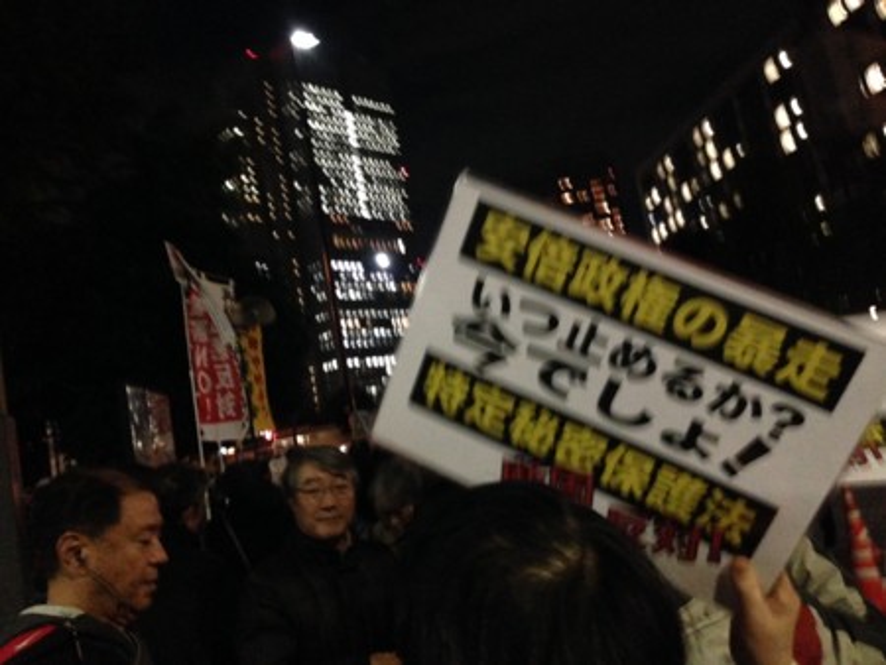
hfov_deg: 29.4
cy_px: 332
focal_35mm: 66
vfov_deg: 22.3
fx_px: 1690
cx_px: 443
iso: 1000
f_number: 2.4
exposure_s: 1/20
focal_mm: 4.12
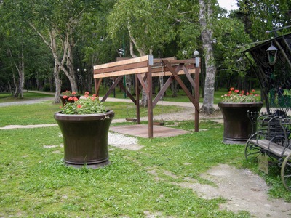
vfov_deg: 38.7
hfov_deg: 50.1
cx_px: 146
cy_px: 109
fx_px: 311
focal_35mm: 37
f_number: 2.8
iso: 64
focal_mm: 7.9
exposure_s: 1/142
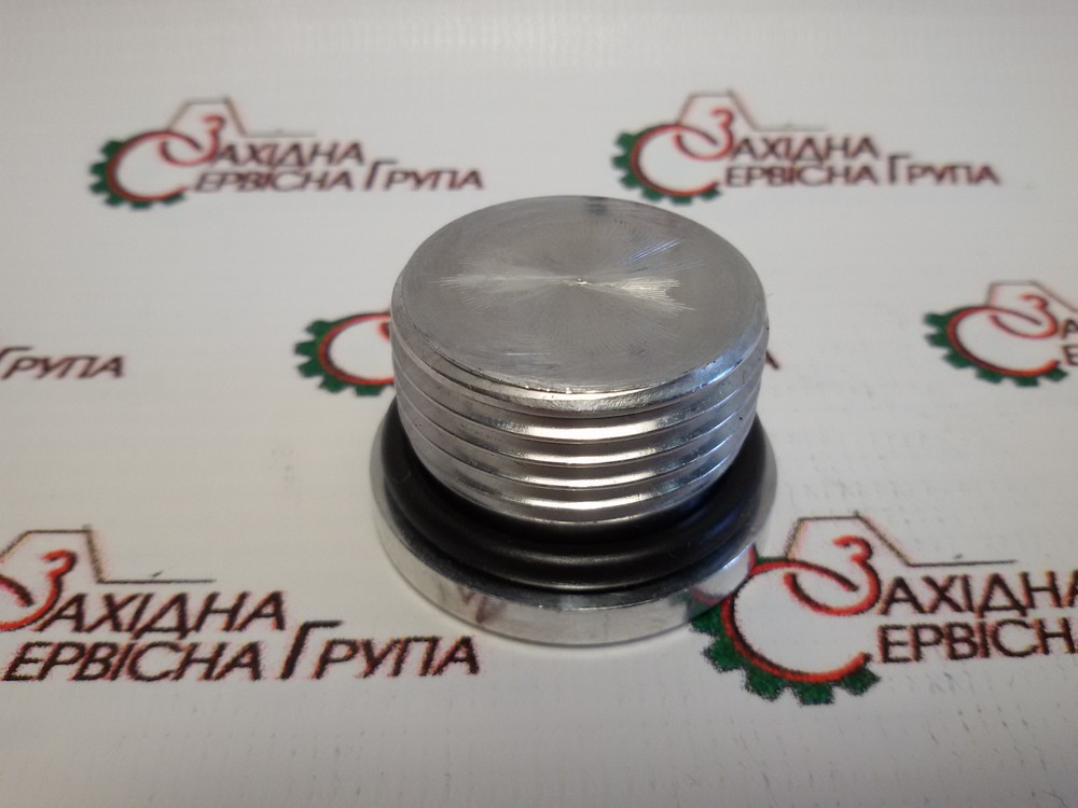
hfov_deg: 58.4
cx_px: 539
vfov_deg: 45.4
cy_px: 404
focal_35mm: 31
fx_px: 965
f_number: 2.4
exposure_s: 1/100
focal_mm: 2.93
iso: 64
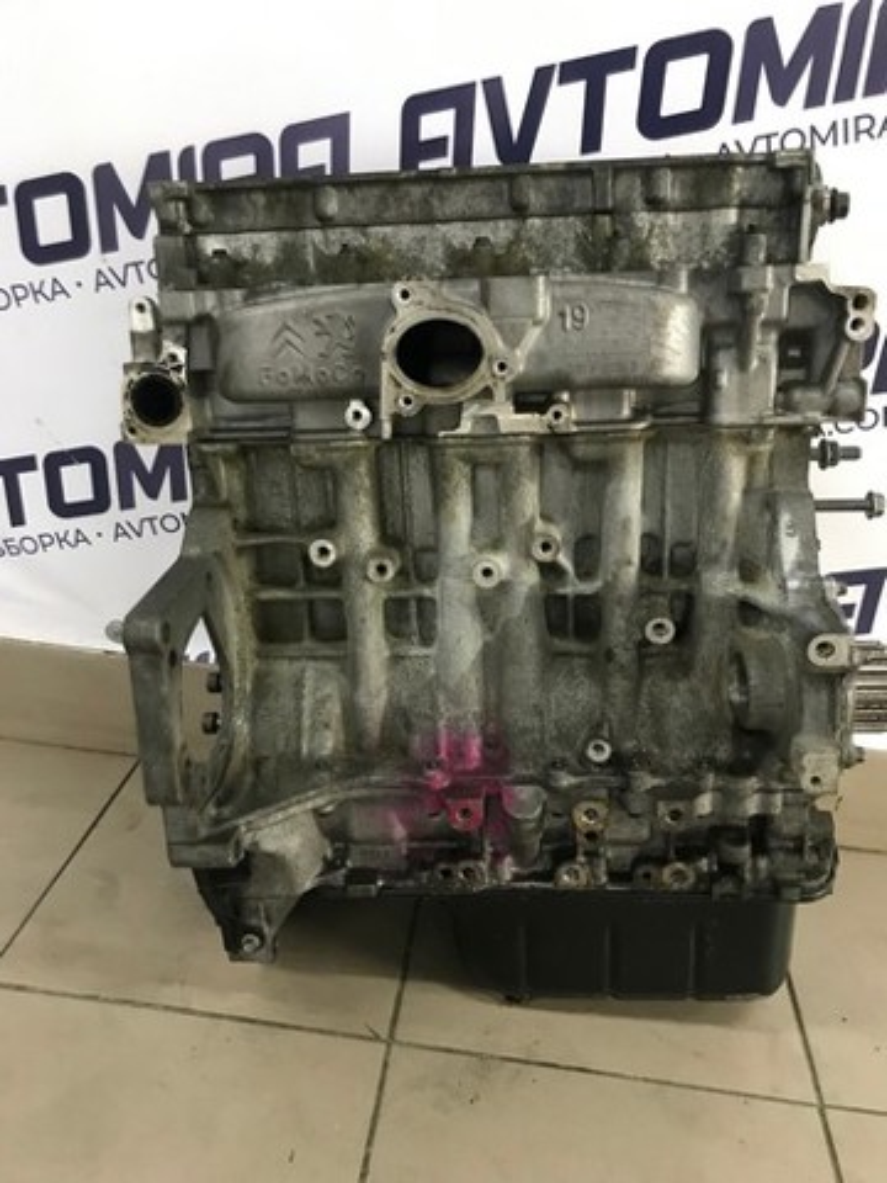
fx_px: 957
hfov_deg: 49.7
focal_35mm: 28
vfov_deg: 63.4
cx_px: 444
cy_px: 592
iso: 100
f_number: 1.8
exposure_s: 1/14
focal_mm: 3.99
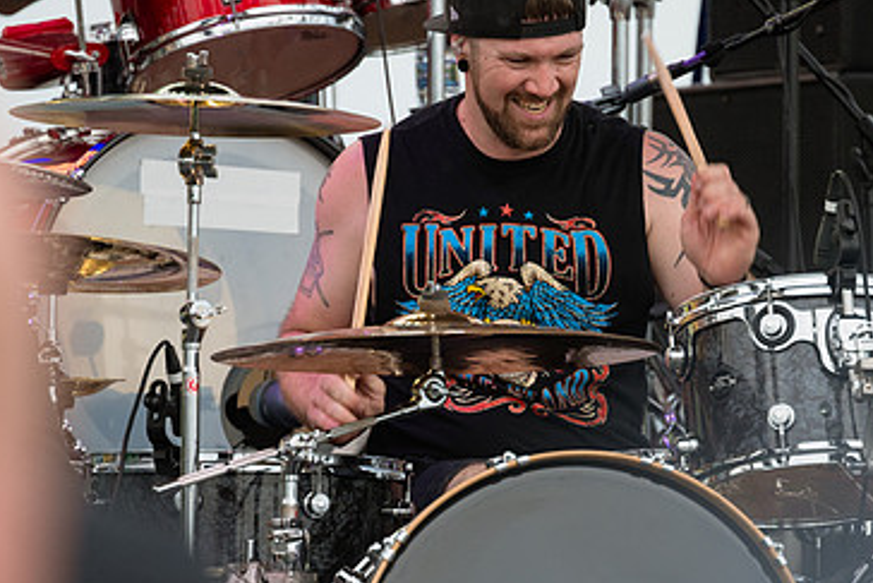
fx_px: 13148
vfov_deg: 2.5
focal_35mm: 542
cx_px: 511
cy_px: 323
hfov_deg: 3.8
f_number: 5.3
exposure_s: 1/400
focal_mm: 340
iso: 1250
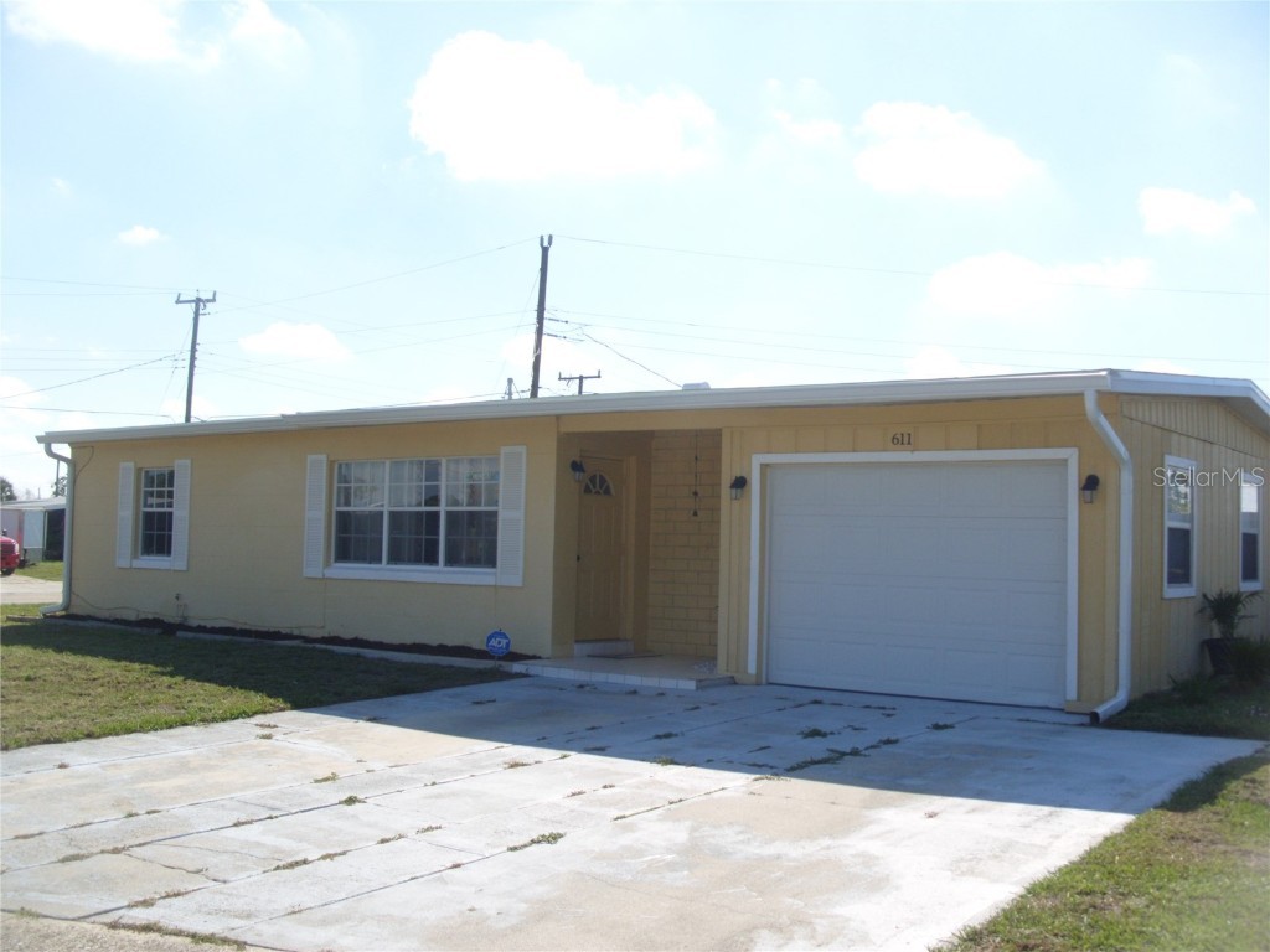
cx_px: 635
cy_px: 476
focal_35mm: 35
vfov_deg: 40.7
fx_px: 1284
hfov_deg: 52.6
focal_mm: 7.8
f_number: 2.8
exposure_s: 1/2000
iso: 80
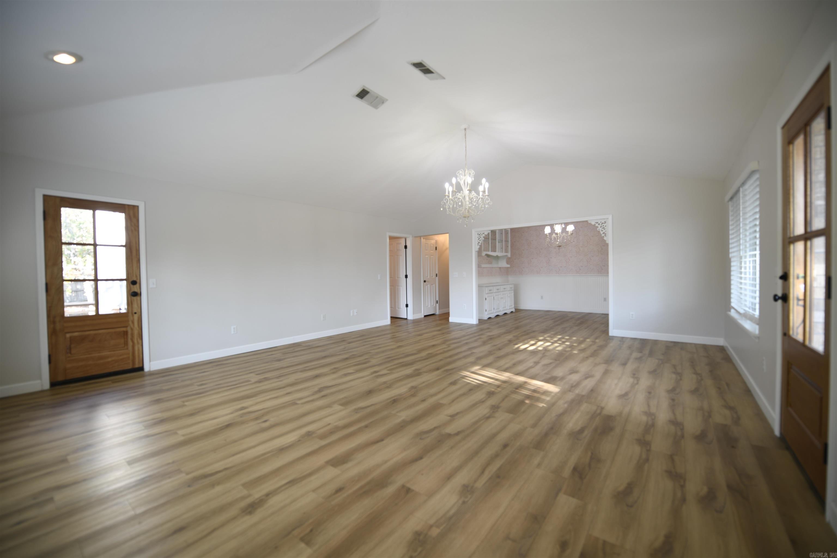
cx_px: 418
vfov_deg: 81.2
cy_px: 279
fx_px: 325
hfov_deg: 104.3
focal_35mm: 14
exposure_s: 1/20
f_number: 2.8
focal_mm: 14
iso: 64
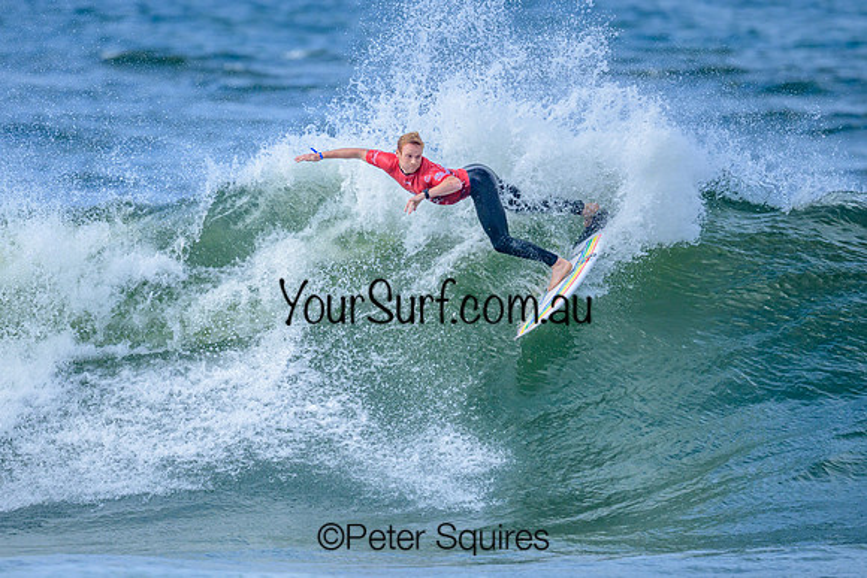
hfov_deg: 1.9
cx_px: 364
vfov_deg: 1.3
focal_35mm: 1099
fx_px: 26471
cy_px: 337
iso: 400
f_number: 6.3
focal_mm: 800
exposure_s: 1/2000
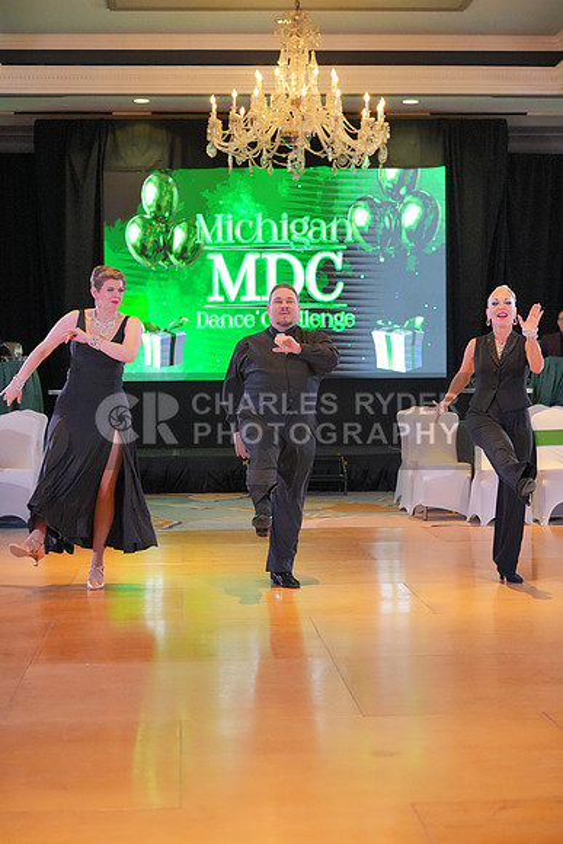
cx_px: 282
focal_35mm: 70
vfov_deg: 28.8
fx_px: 1641
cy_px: 422
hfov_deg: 19.5
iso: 8000
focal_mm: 70
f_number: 4
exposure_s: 1/500
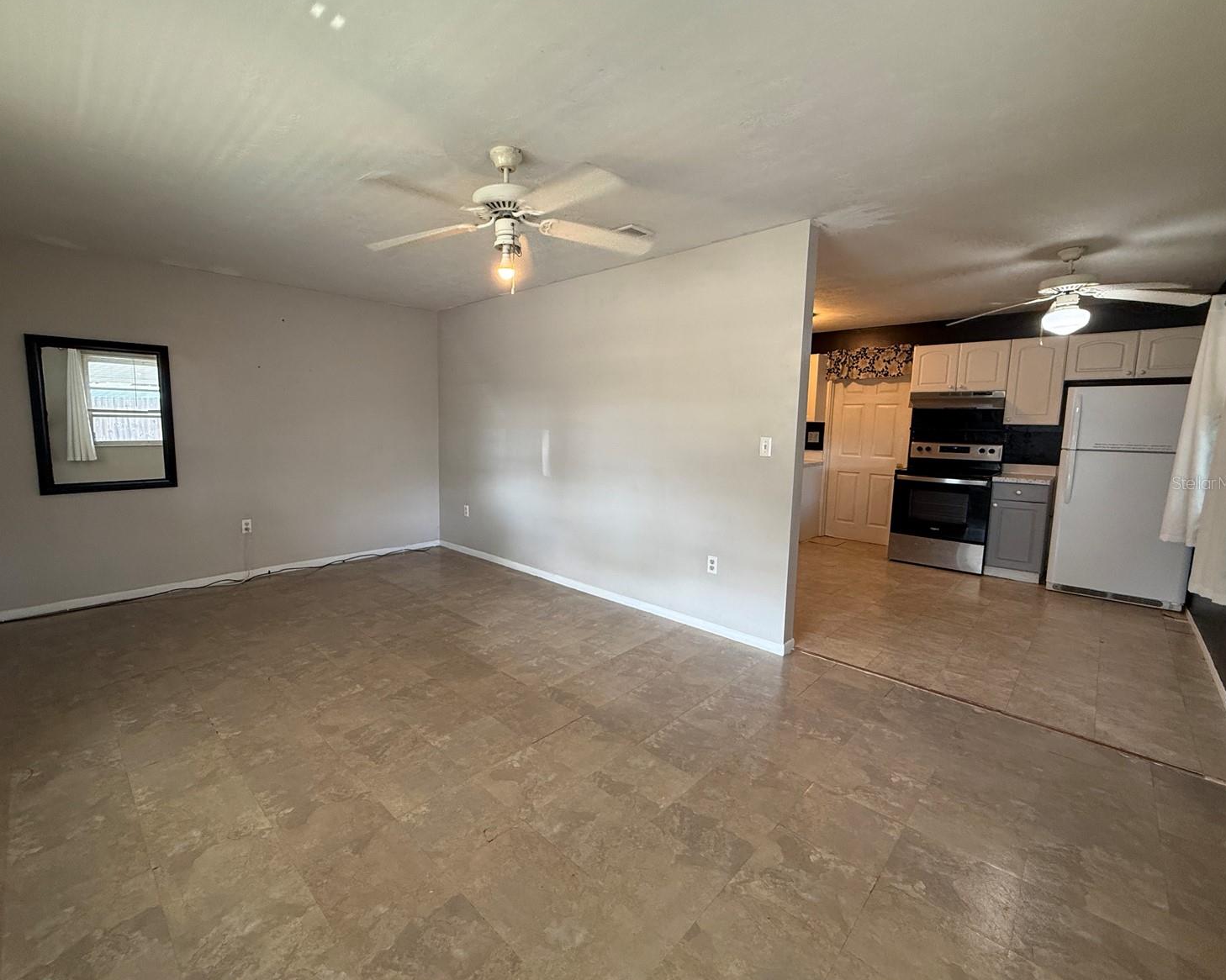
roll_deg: -0.8
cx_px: 579
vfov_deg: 84.0
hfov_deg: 96.7
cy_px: 482
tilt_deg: -6.3
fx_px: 544
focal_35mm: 15
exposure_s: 1/120
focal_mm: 2.22
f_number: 2.2
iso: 250
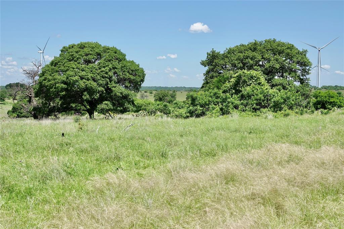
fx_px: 420
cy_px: 114
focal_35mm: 44
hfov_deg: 44.5
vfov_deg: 30.5
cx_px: 172
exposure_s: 1/640
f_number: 4
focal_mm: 16.31
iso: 100
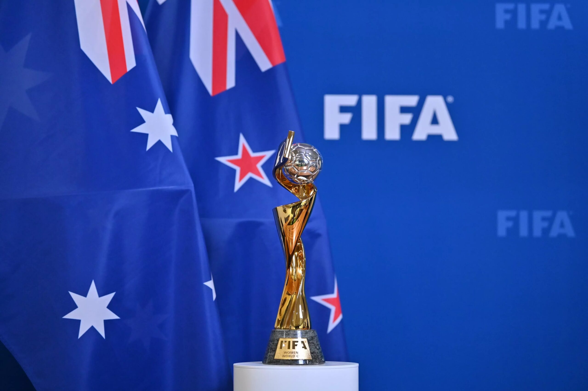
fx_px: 1404
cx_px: 294
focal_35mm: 86
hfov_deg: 23.7
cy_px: 196
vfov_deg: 15.9
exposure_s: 1/320
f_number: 2.8
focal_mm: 86
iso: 2000
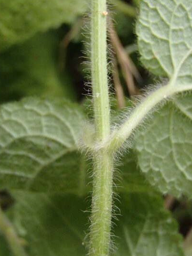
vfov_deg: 36.2
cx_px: 116
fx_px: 392
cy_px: 133
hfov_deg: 27.5
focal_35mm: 53
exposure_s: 1/160
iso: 400
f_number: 4.7
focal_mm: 6.64
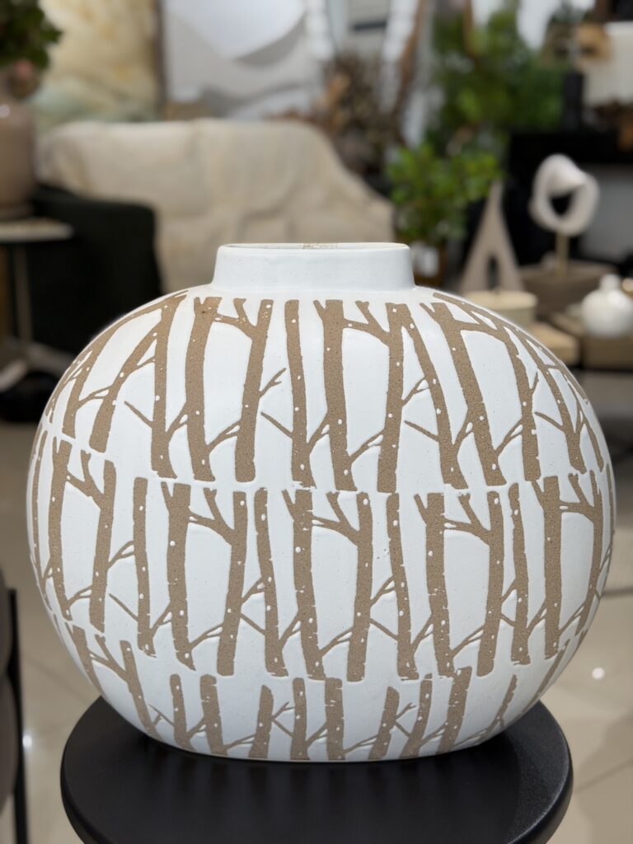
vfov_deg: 39.7
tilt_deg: -14.4
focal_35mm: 48
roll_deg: +0.5
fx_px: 1170
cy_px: 422
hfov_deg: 30.3
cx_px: 316
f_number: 1.78
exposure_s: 1/120
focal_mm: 6.76
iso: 80
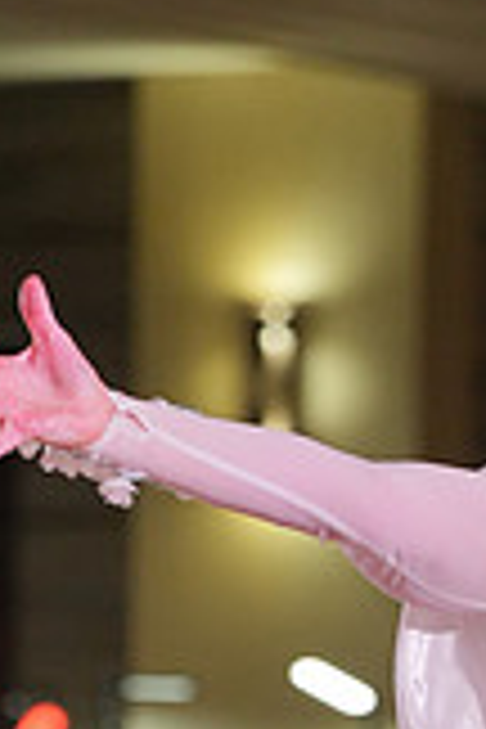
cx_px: 794
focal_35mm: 452
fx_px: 9152
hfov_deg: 3.0
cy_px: 981
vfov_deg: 4.5
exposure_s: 1/500
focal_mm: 126
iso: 2000
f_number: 4
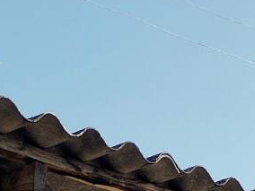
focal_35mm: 196
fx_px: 1444
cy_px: 448
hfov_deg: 9.4
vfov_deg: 7.2
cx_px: 508
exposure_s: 1/1800
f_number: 1.8
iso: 100
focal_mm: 4.75
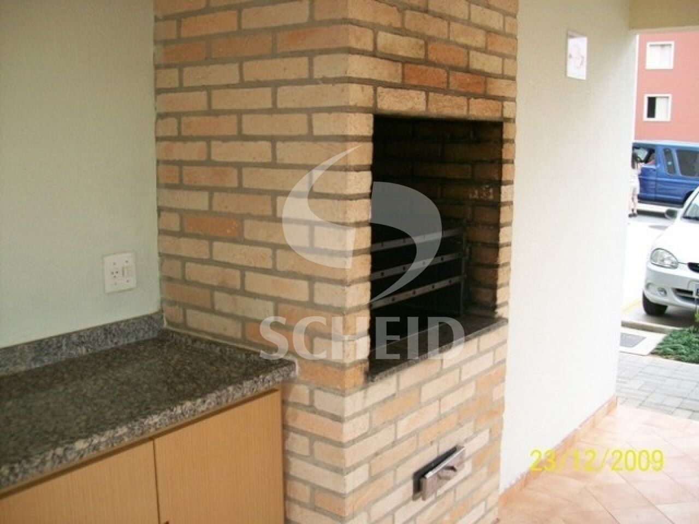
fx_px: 727
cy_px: 262
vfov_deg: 39.7
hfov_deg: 51.4
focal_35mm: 36
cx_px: 350
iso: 80
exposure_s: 1/172
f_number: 2.7
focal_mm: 6
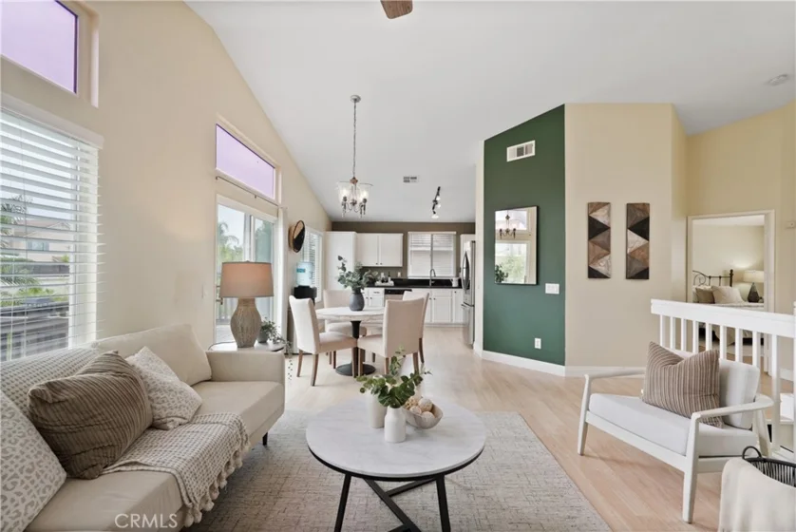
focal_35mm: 16
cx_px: 398
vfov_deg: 73.8
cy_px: 266
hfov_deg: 96.7
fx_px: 354
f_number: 5.6
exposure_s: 1/15
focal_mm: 16
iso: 250
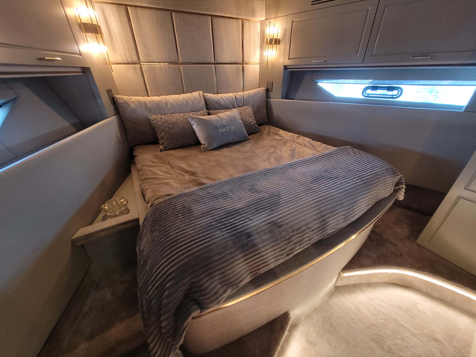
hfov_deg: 106.2
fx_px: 179
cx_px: 238
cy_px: 178
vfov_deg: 89.9
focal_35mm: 13
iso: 400
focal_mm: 1.74
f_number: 2.2
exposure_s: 1/33
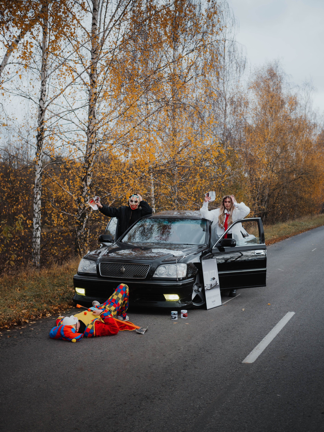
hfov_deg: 29.1
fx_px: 624
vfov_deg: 38.2
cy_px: 216
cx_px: 162
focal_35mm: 50
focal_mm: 25
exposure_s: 1/1250
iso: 100
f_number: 1.8
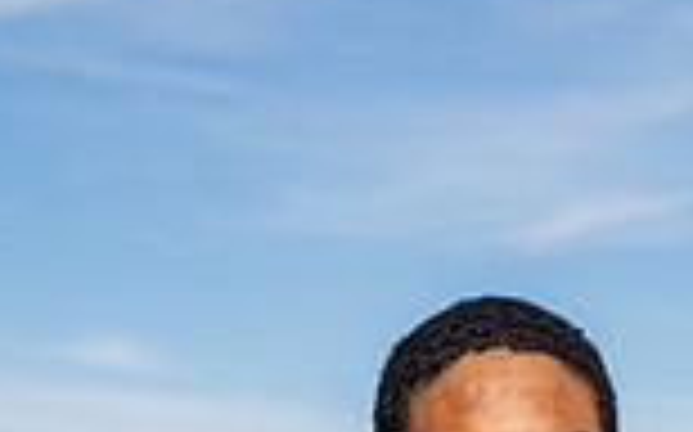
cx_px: 436
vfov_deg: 8.1
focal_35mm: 152
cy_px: 945
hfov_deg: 13.8
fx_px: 2869
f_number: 5.6
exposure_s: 1/640
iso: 100
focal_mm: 51
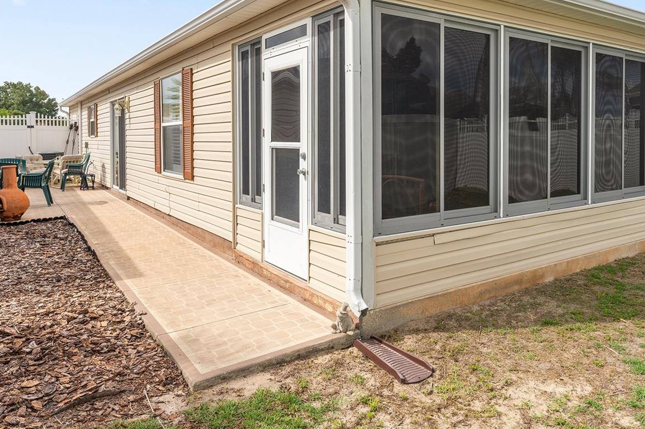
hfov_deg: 65.1
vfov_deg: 45.8
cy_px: 152
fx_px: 501
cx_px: 373
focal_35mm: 28
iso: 100
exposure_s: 1/200
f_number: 8
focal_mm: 20
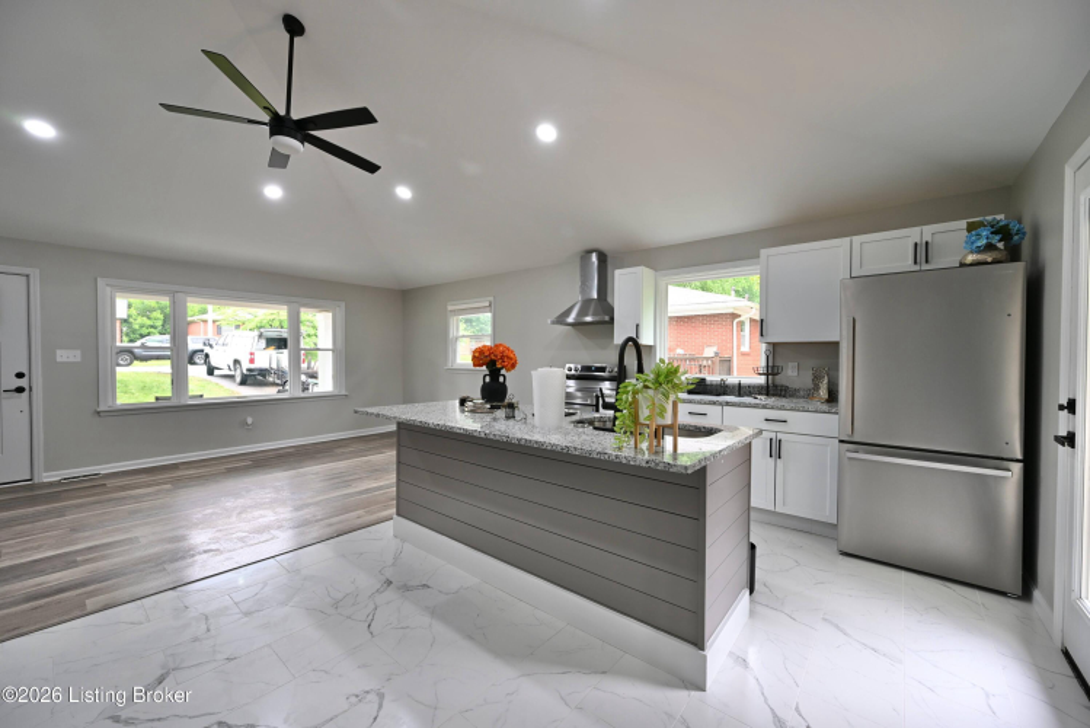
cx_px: 545
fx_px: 424
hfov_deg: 104.2
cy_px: 364
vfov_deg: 81.3
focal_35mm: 14
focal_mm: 14
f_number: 6.3
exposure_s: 1/15
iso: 360
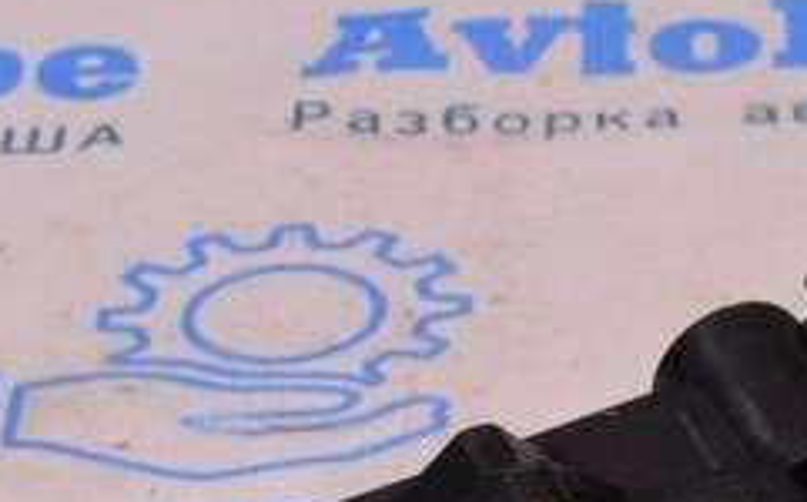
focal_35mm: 247
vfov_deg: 5.3
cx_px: 553
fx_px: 5426
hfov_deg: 8.5
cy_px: 557
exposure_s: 1/125
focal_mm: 38
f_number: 8
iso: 1600
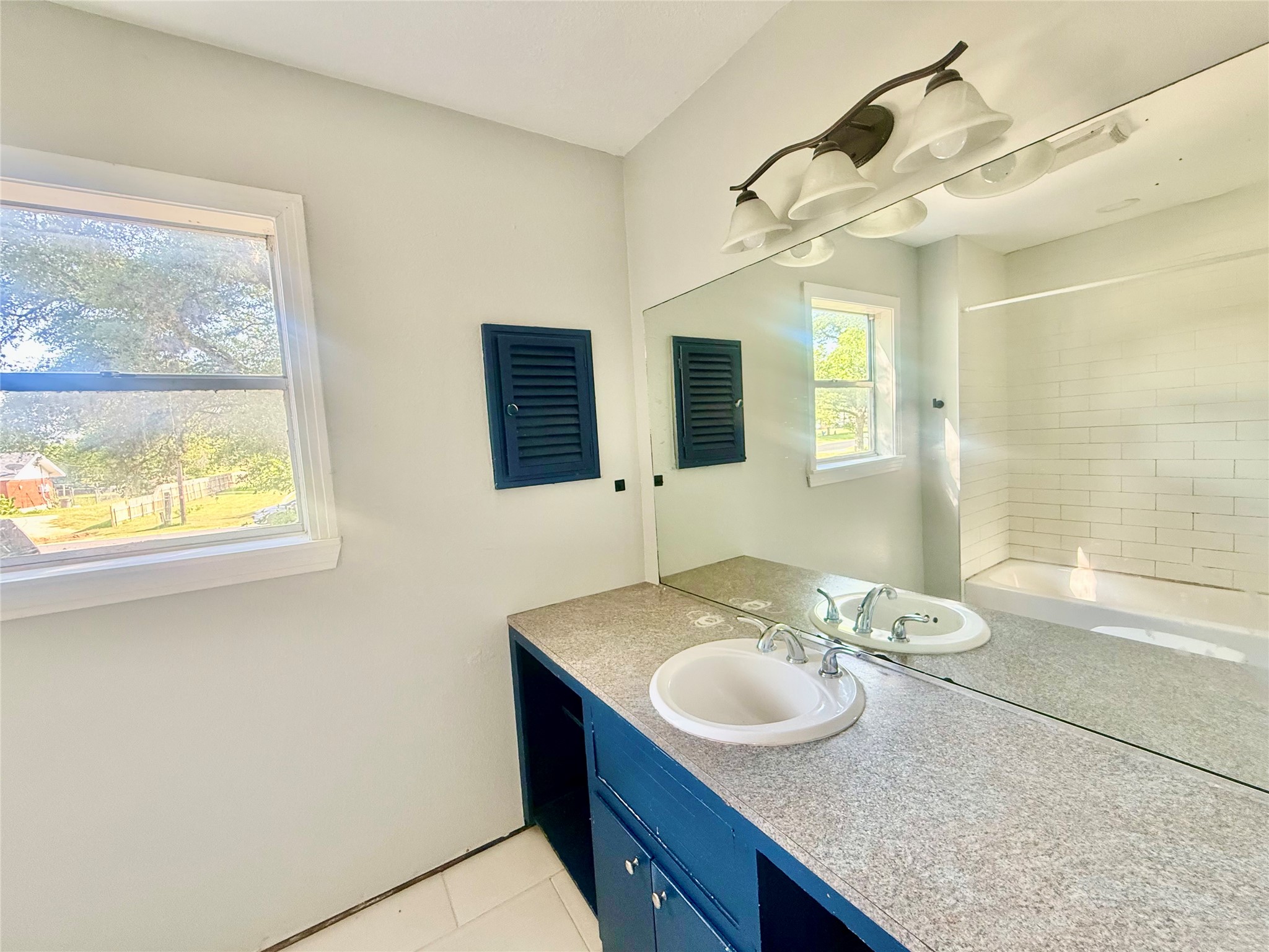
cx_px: 634
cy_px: 476
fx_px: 513
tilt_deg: -4.3
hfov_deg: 102.1
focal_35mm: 14
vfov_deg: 85.7
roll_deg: +3.9
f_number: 2.2
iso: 320
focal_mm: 2.22
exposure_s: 1/92
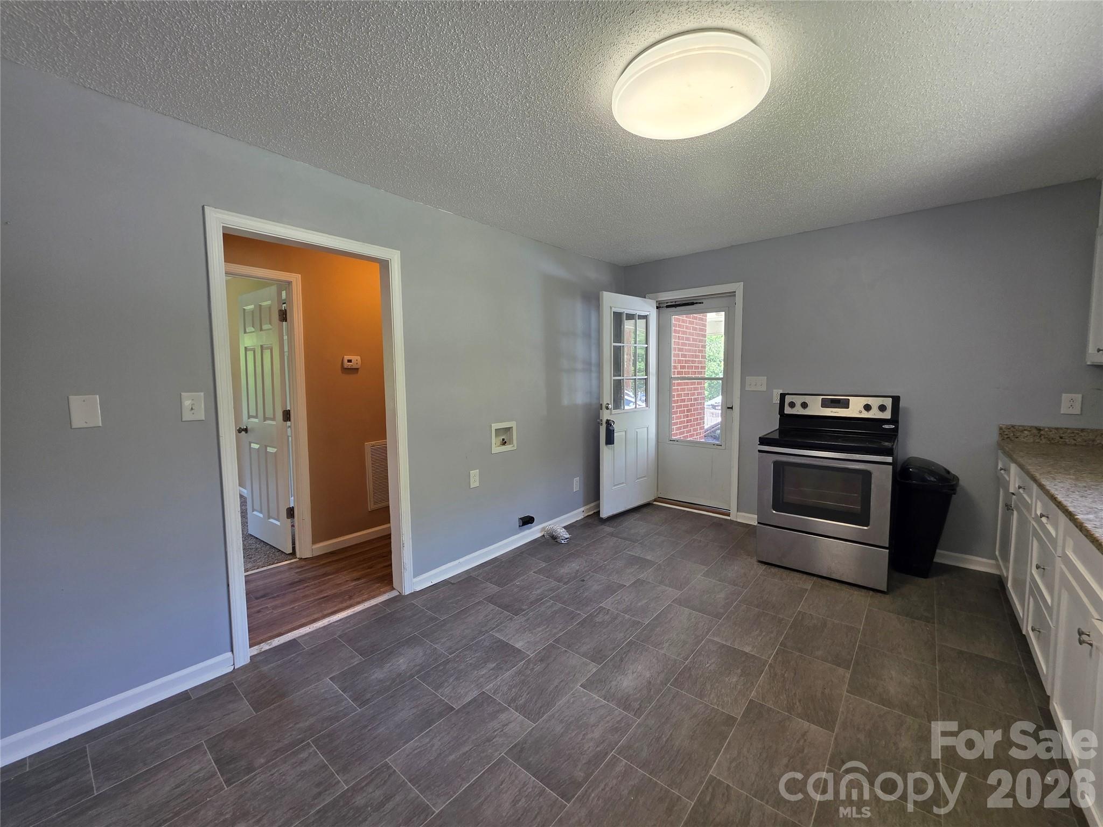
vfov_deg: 89.9
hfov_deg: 106.2
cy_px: 414
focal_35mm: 13
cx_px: 552
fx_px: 414
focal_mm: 2.2
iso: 125
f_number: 1.9
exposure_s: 1/120
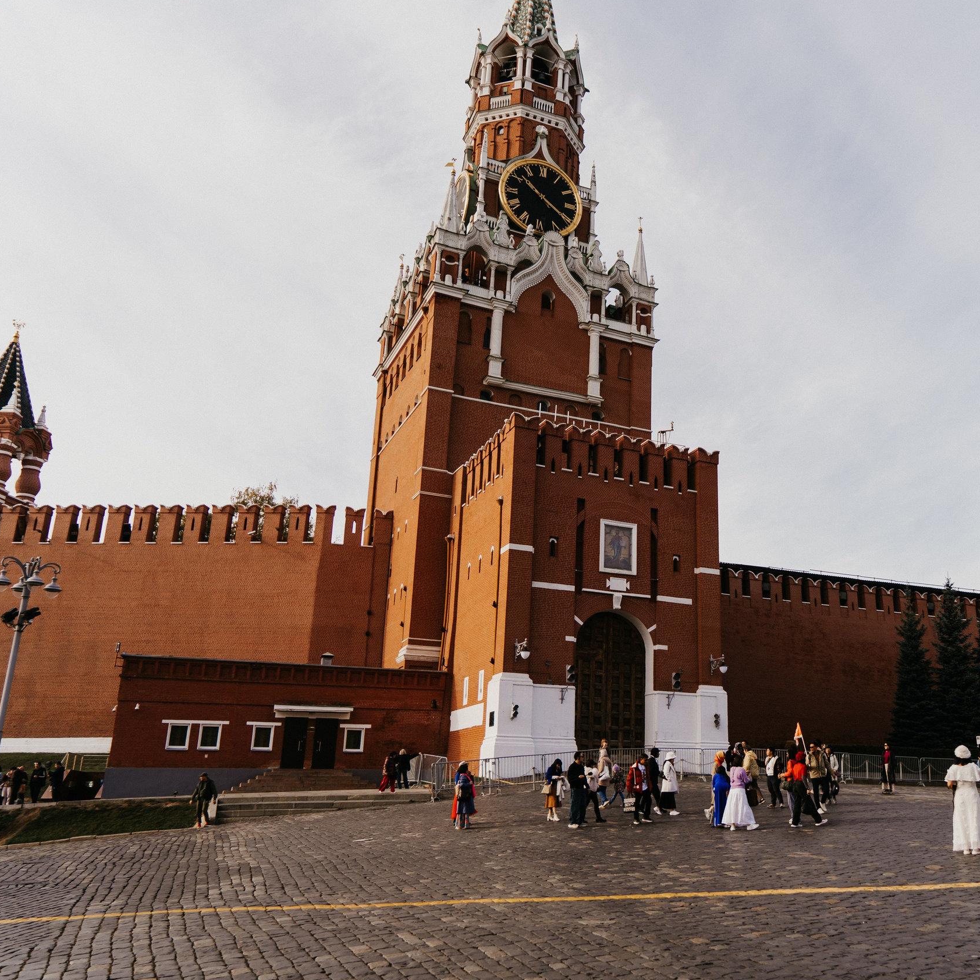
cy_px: 490
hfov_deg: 50.9
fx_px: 993
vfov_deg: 52.5
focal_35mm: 31
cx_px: 701
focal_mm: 24
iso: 100
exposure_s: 1/320
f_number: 4
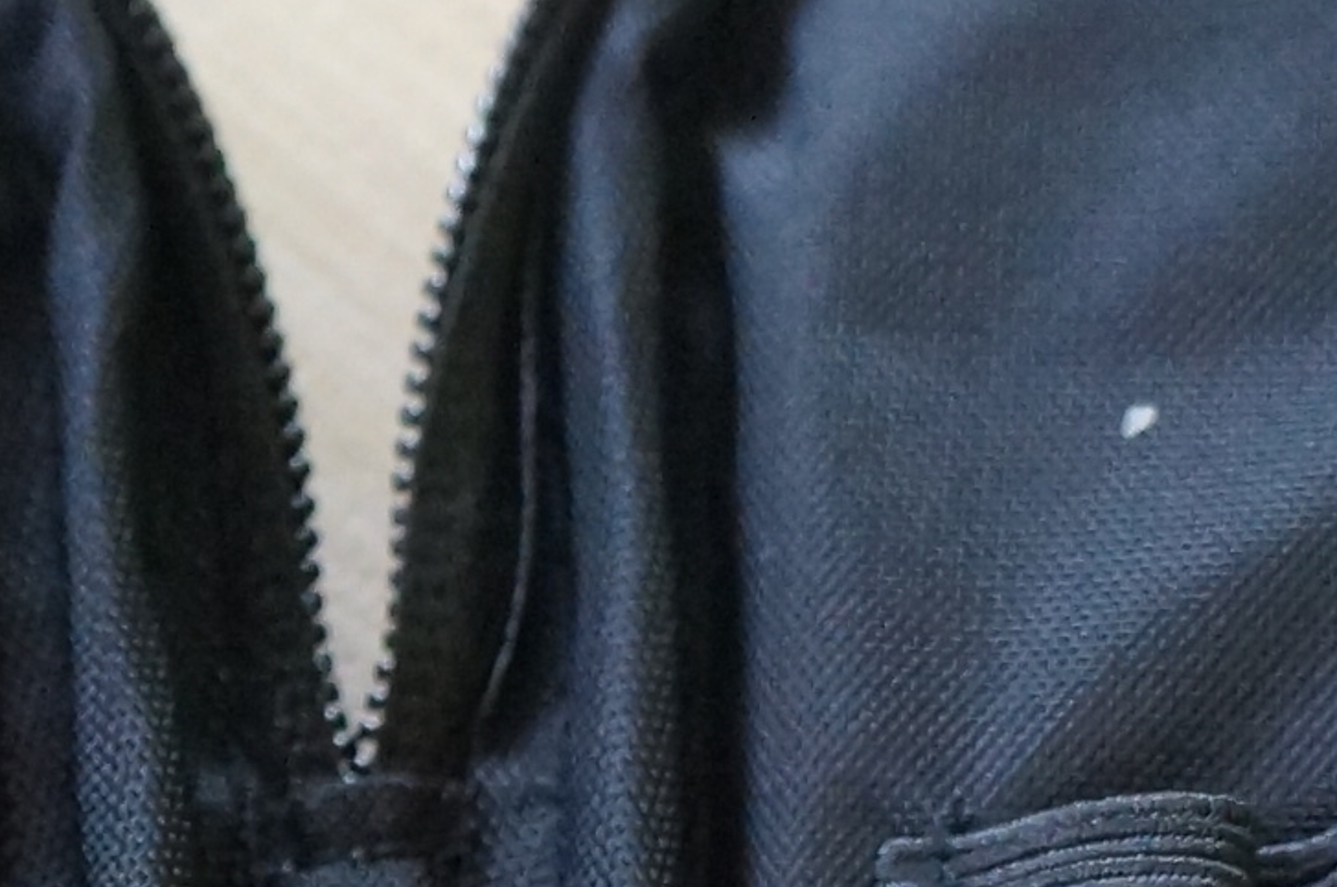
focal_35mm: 162
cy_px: 1529
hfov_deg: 12.7
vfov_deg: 8.2
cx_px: 416
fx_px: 6006
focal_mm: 22
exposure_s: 1/100
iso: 3200
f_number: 4
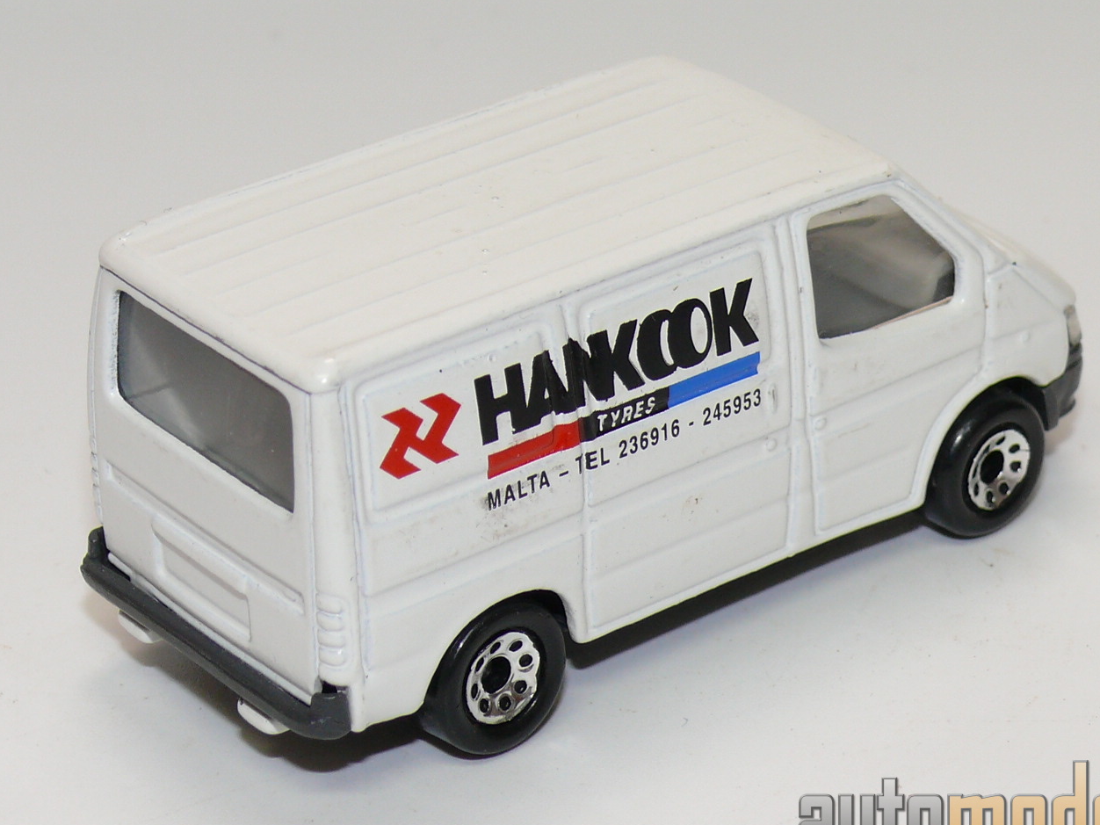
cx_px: 596
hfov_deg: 15.9
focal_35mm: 124
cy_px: 367
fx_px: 3940
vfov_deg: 12.0
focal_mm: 13.1
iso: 100
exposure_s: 1/30
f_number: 4
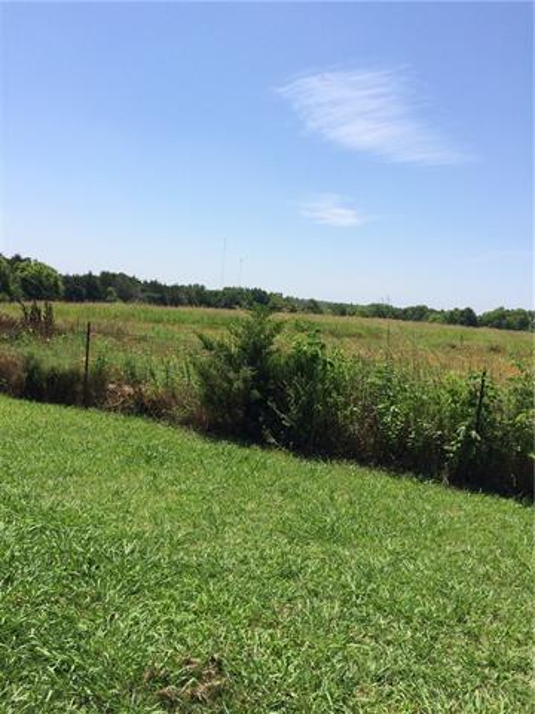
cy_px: 357
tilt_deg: -6.2
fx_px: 598
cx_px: 268
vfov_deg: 61.7
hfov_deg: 48.2
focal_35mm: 29
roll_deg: -3.9
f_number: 2.2
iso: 32
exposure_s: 1/2160
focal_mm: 4.15
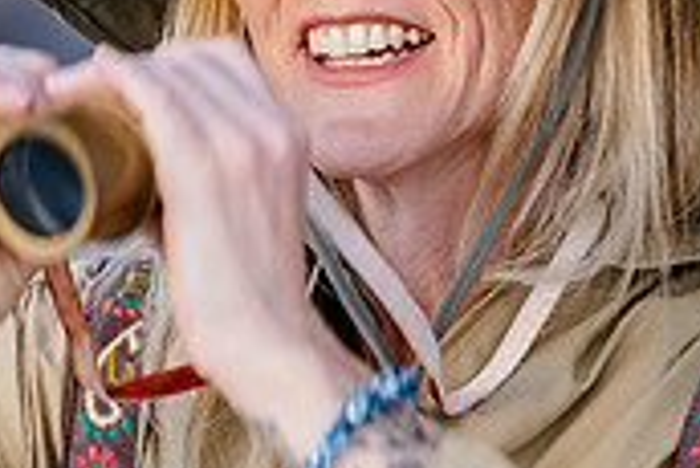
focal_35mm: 729
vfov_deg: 1.9
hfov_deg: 2.8
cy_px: -23
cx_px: 114
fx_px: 14187
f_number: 2.8
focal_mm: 185
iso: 200
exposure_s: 1/250
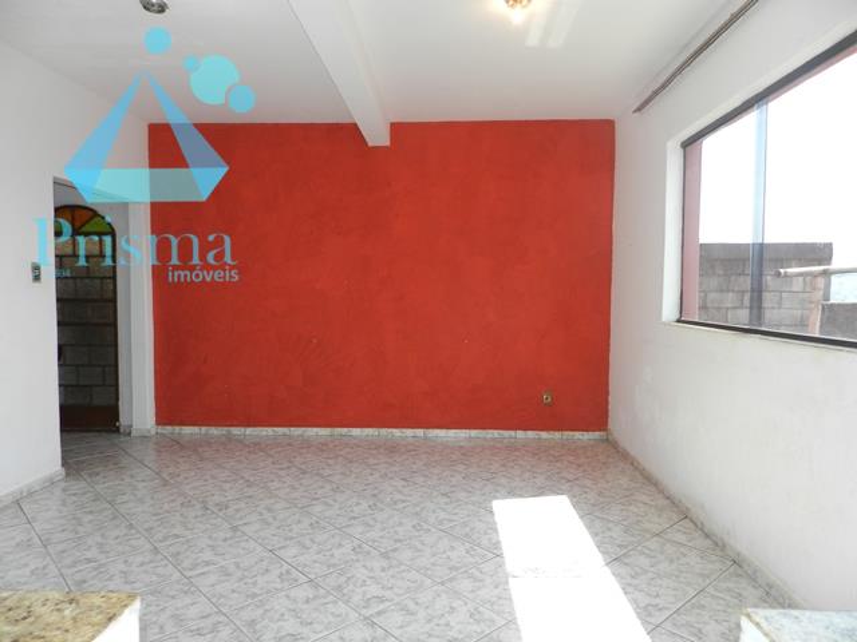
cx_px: 428
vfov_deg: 58.9
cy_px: 321
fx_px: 569
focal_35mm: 23
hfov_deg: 73.9
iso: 160
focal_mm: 4
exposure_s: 1/100
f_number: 3.4
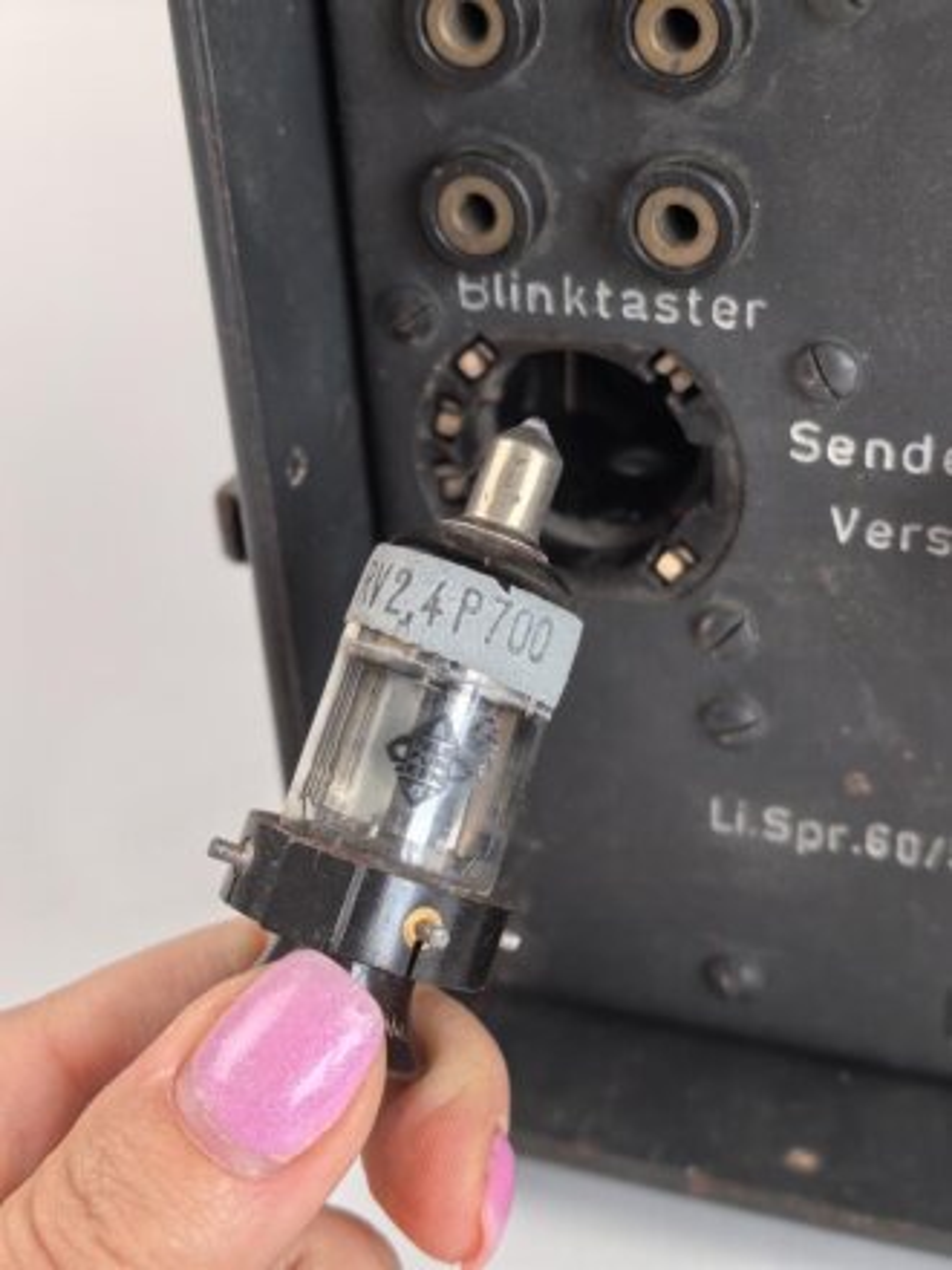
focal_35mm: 49
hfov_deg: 29.7
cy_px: 635
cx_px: 476
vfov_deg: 38.9
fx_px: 1797
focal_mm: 8.5
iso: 64
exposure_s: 1/100
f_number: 2
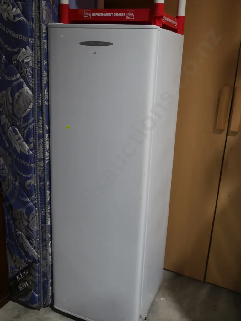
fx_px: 353
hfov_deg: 37.7
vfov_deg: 49.0
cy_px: 160
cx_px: 120
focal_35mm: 38
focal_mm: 19
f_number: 4.1
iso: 200
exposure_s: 1/60
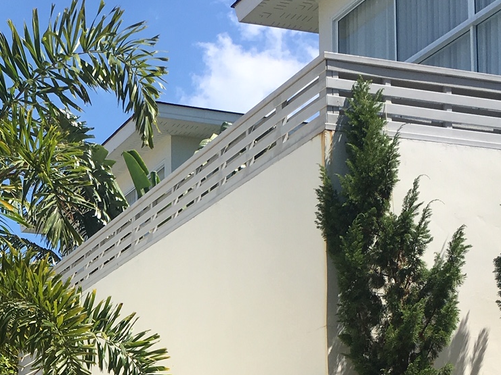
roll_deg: -2.2
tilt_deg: +6.9
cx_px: 26
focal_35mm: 79
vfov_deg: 18.1
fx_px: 1143
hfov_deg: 23.9
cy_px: 399
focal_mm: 4.15
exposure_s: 1/1538
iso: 25
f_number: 2.2
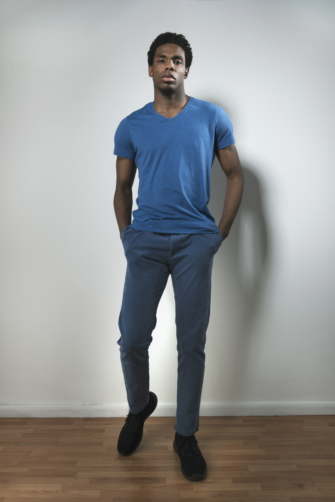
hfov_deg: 41.1
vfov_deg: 58.7
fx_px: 447
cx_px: 168
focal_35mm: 32
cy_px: 251
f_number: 9
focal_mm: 32
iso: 100
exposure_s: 1/125
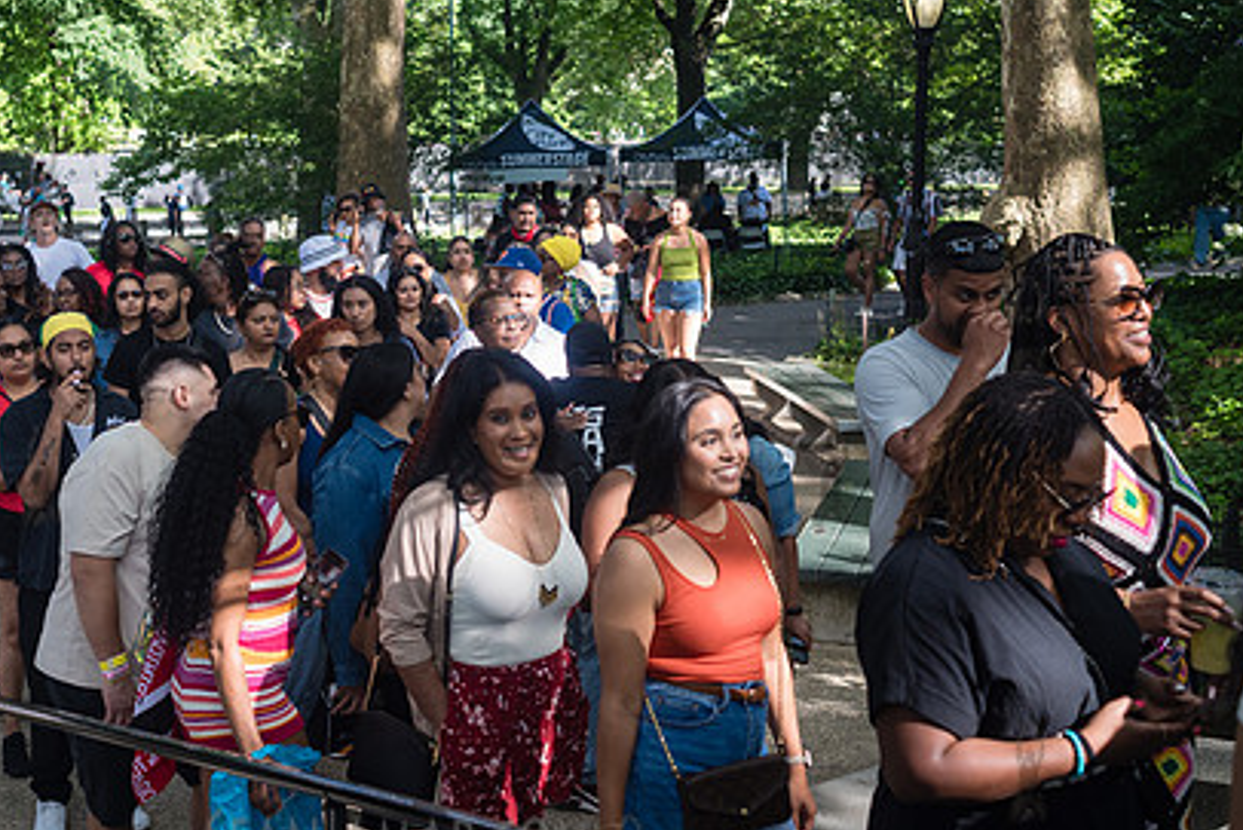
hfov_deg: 39.2
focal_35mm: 50
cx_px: 435
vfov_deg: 26.9
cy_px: 323
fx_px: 1727
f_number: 3.5
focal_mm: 35
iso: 400
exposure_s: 1/640
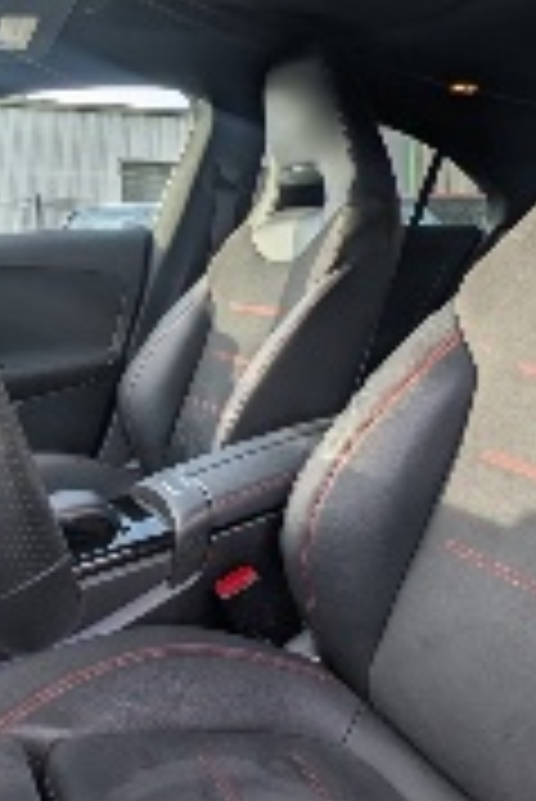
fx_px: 646
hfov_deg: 44.8
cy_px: 342
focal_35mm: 29
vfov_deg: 63.3
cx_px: 212
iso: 39
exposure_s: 1/317
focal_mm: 2.23
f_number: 1.95
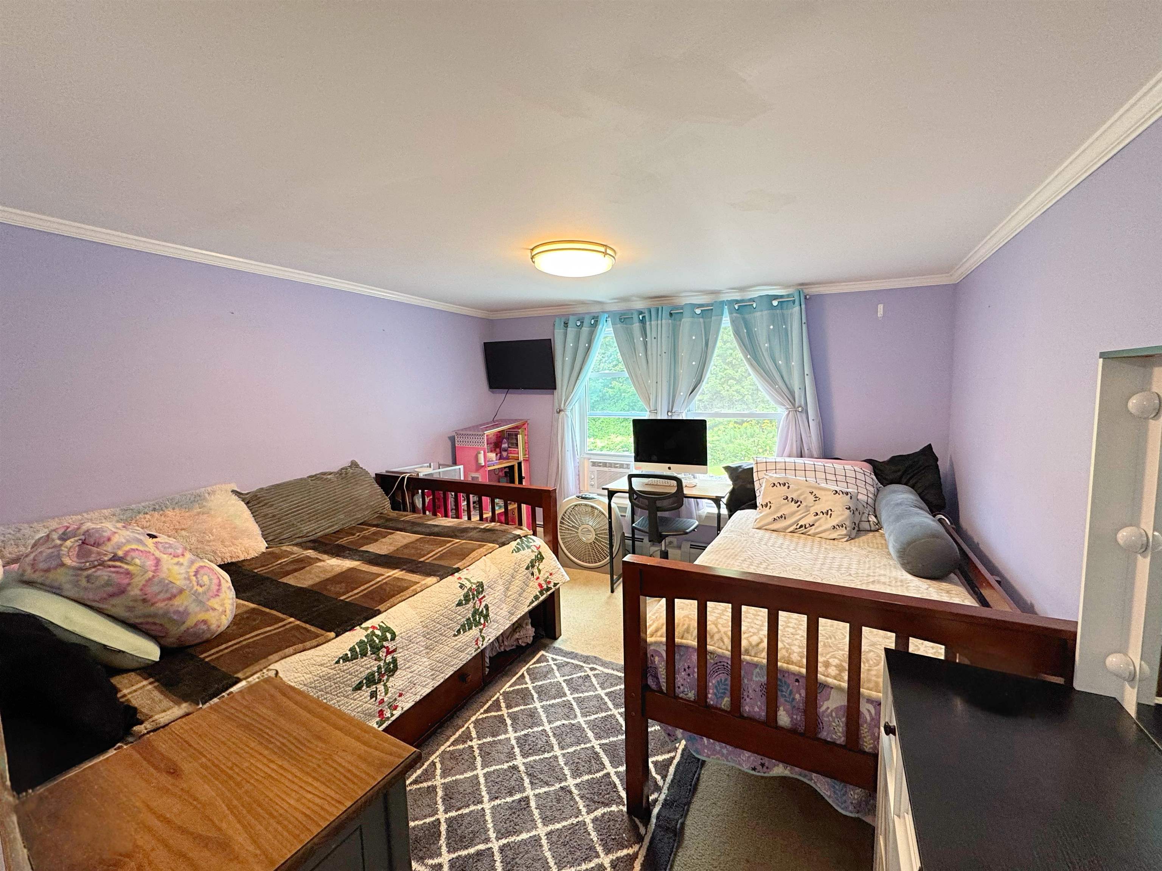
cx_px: 581
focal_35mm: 14
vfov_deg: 85.7
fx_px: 470
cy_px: 436
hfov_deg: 102.1
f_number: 2.2
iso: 160
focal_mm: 2.22
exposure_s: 1/60
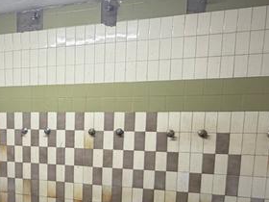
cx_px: 5
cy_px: 145
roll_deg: +1.5
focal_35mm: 40
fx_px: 311
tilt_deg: -7.6
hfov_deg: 41.2
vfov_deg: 35.4
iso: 250
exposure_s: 1/50
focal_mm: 2.22
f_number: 2.2
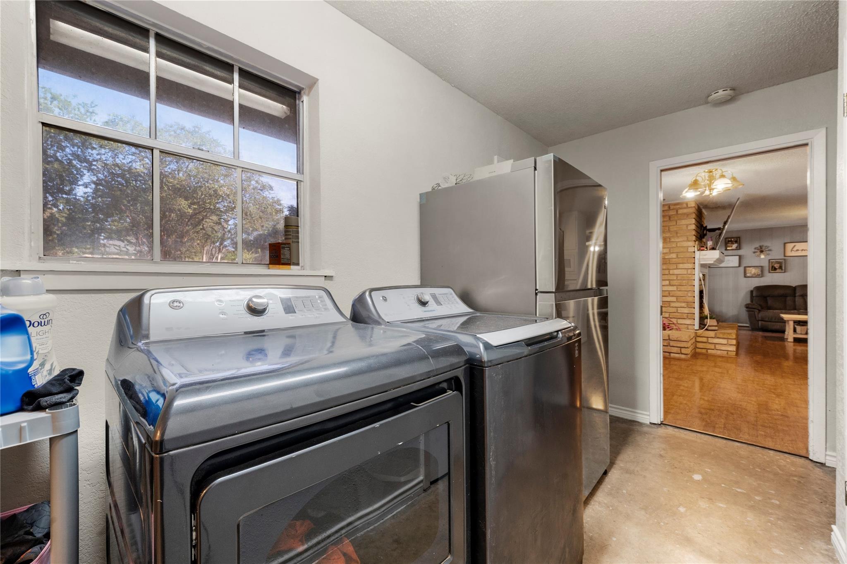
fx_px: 353
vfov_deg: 77.3
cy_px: 282
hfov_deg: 100.4
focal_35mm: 15
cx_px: 424
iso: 250
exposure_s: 2.5
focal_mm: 15
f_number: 11
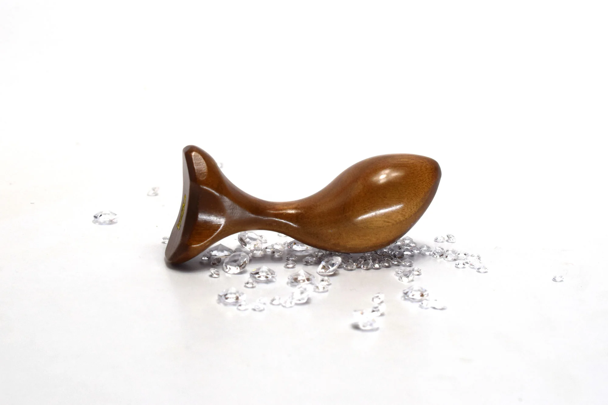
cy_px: 202
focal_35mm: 75
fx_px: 1266
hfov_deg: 27.0
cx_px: 304
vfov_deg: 18.2
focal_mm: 50
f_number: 6.3
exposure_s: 1/160
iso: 400
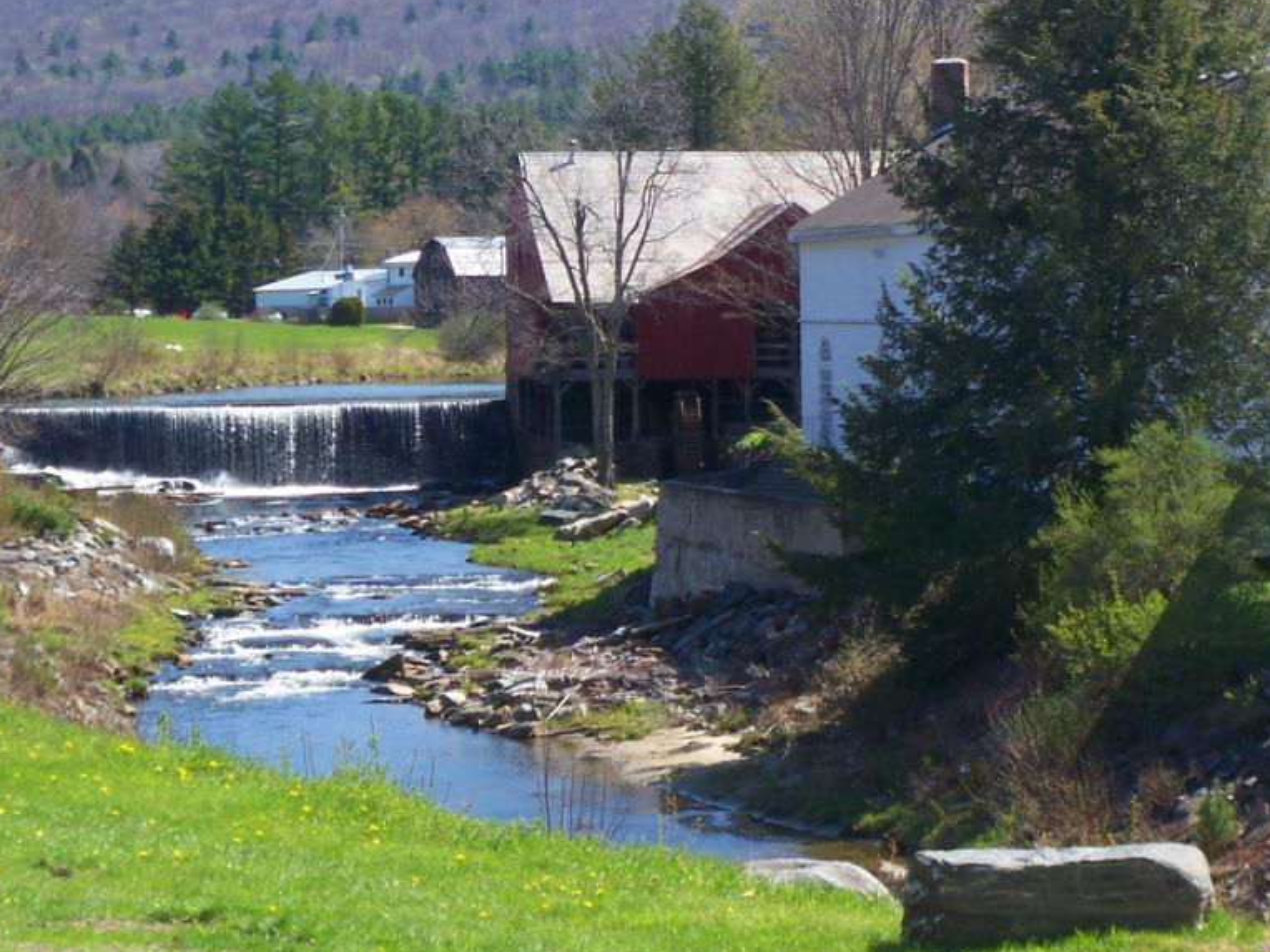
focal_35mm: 126
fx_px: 4623
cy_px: 389
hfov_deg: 15.6
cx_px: 678
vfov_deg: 11.8
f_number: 4.3
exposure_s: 1/250
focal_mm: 15.4
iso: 64
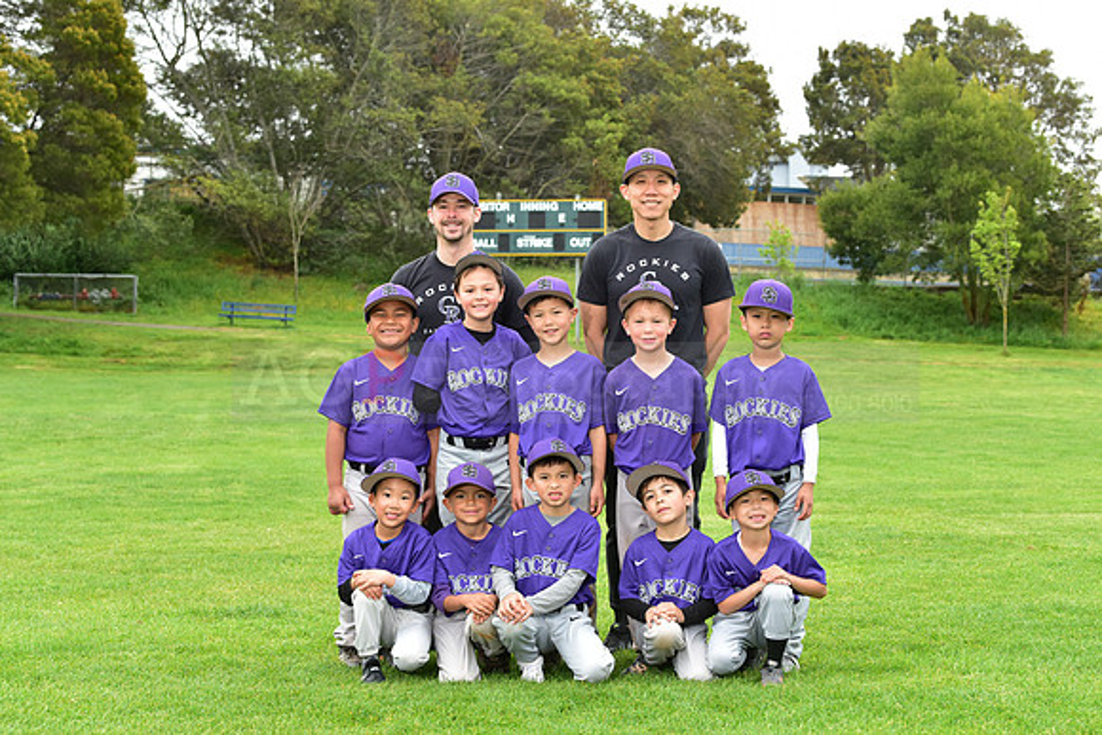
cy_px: 368
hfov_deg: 28.8
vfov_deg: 19.5
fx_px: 2143
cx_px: 551
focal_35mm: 70
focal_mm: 70
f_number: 7.1
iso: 400
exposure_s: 1/125
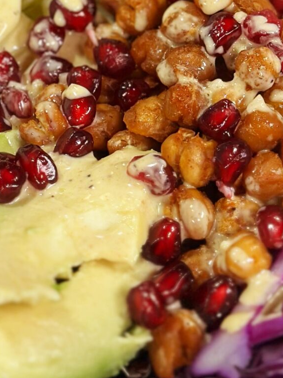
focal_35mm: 162
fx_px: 1766
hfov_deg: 9.1
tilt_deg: -45.5
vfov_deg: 11.8
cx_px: 205
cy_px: -138
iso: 80
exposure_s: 1/138
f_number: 1.78
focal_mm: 6.86
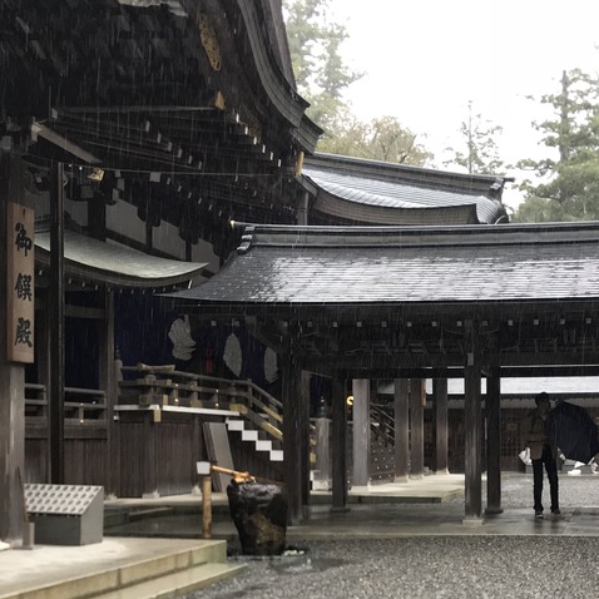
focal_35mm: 53
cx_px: 480
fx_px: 1038
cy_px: 456
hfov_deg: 31.4
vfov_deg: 31.6
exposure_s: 1/120
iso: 40
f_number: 1.8
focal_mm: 3.99
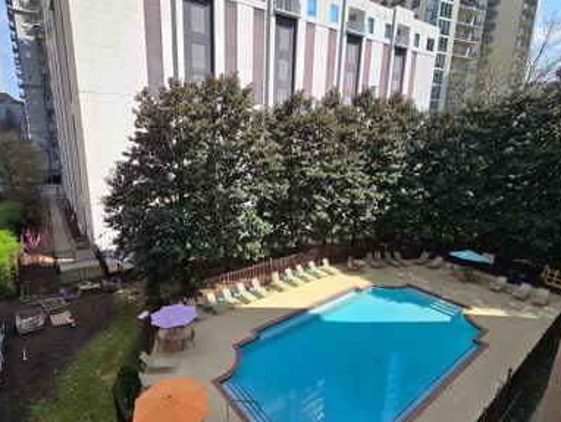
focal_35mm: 17
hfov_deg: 90.2
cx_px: 234
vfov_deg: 74.8
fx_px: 276
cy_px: 204
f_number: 2.2
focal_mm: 2.2
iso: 50
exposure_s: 1/1361
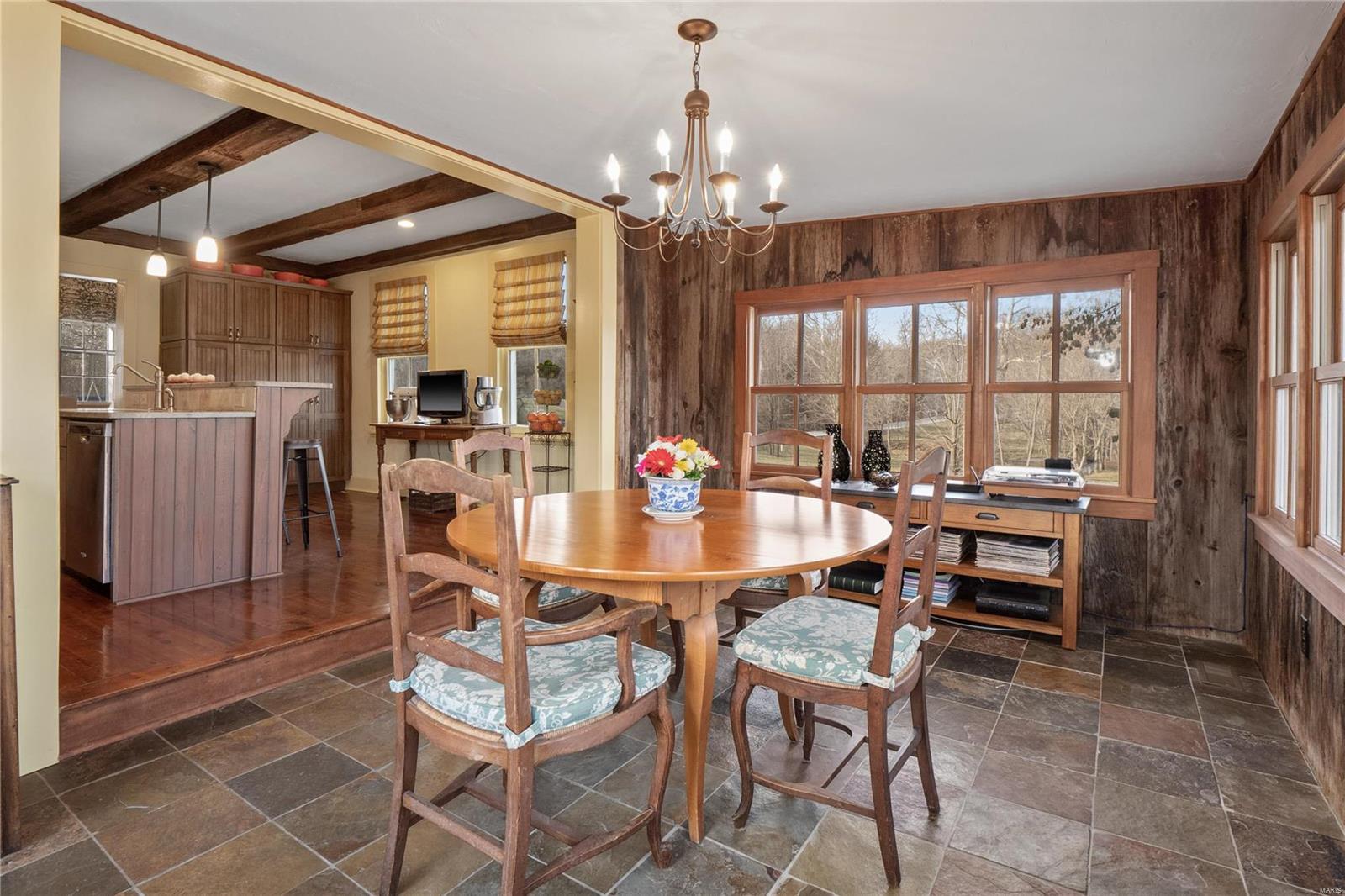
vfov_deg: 73.7
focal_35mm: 16
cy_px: 448
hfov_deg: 96.7
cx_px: 672
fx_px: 598
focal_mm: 8
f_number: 7.1
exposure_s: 1/5
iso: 400
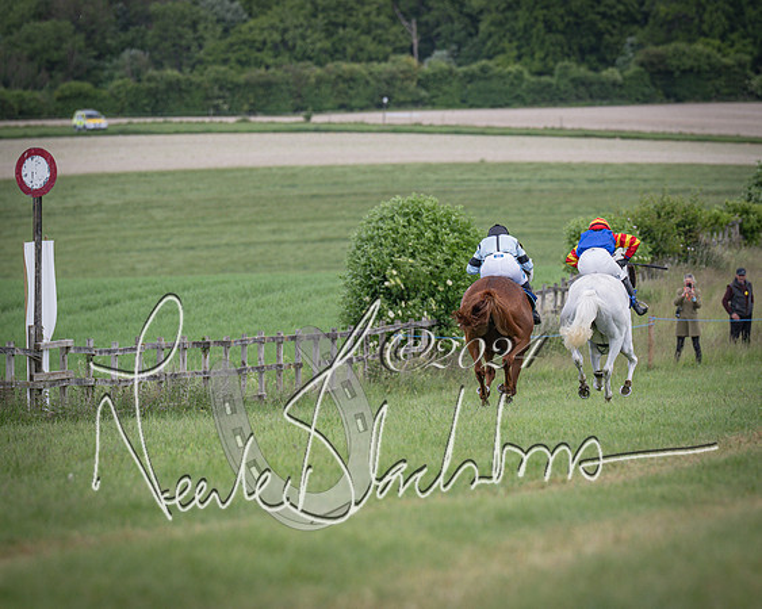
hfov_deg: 5.6
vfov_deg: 4.5
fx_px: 7833
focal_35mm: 347
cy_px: 304
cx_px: 433
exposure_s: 1/1600
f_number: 4
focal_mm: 200
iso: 400
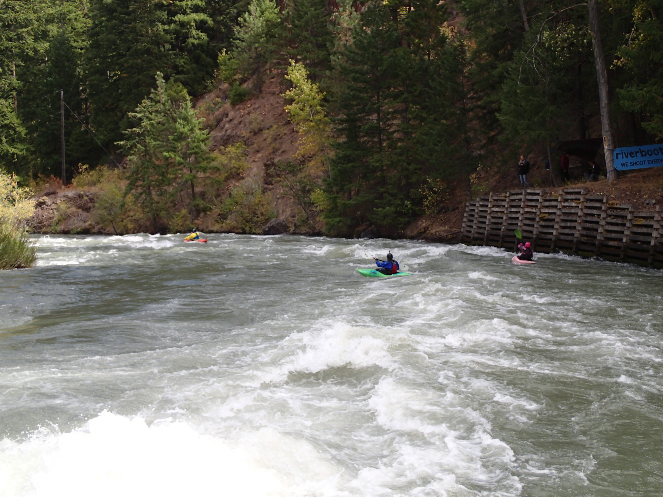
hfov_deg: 41.2
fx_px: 881
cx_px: 332
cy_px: 248
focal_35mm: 46
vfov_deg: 31.5
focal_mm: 8.41
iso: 100
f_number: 4.5
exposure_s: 1/320
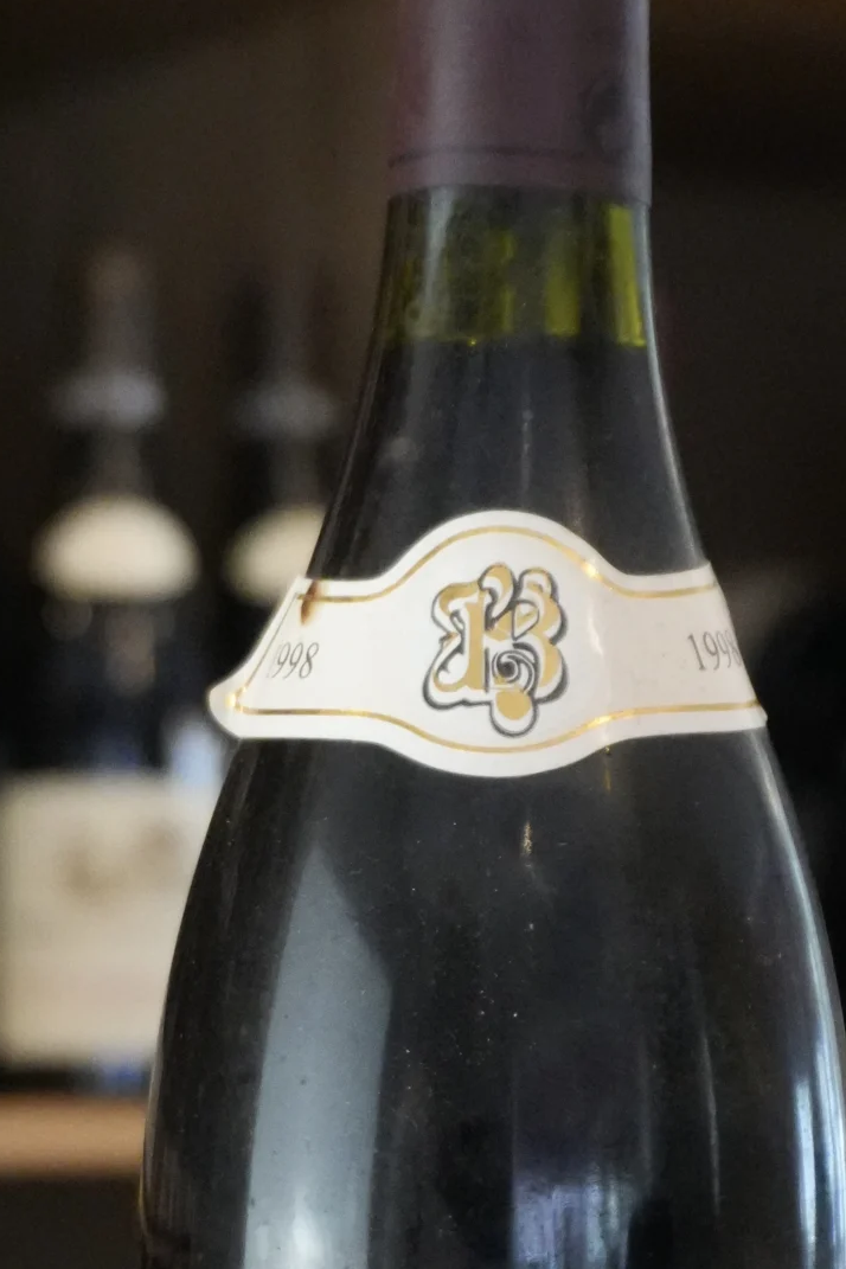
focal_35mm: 154
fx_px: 5435
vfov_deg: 13.3
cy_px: 991
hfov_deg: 8.9
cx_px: 464
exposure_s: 1/125
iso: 6400
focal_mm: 43
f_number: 5.6
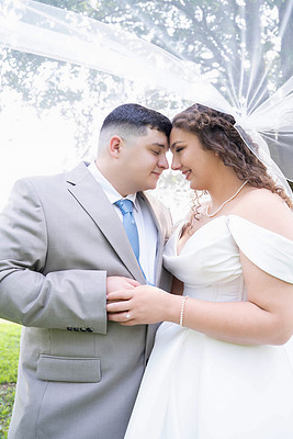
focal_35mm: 27
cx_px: 151
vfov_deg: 67.3
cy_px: 203
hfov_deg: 48.0
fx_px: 329
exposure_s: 1/100
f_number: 3.5
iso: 200
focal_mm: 24
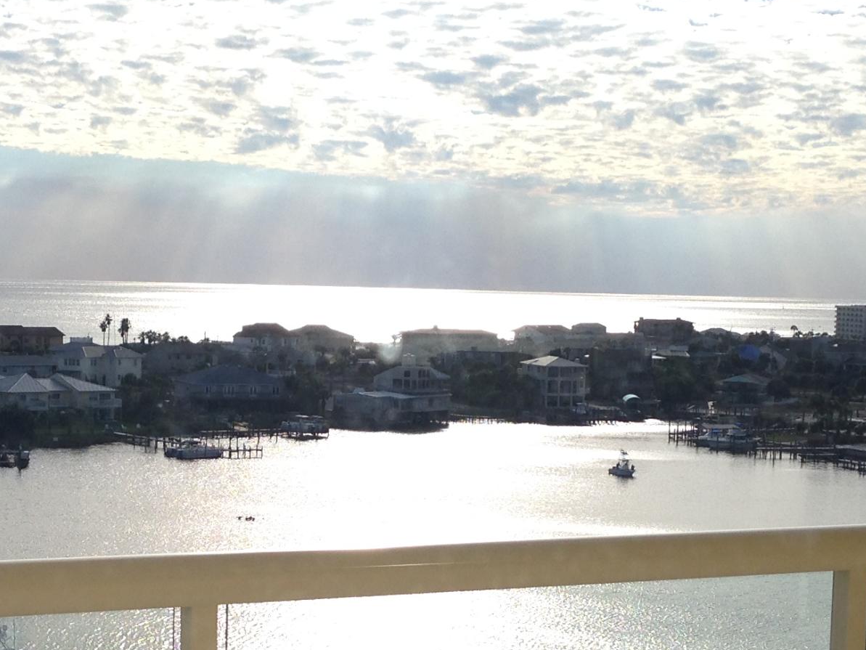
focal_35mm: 83
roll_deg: -0.6
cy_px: 459
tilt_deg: -6.5
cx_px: 287
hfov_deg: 23.4
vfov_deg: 17.7
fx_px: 2077
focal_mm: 4.12
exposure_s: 1/1261
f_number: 2.4
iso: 50
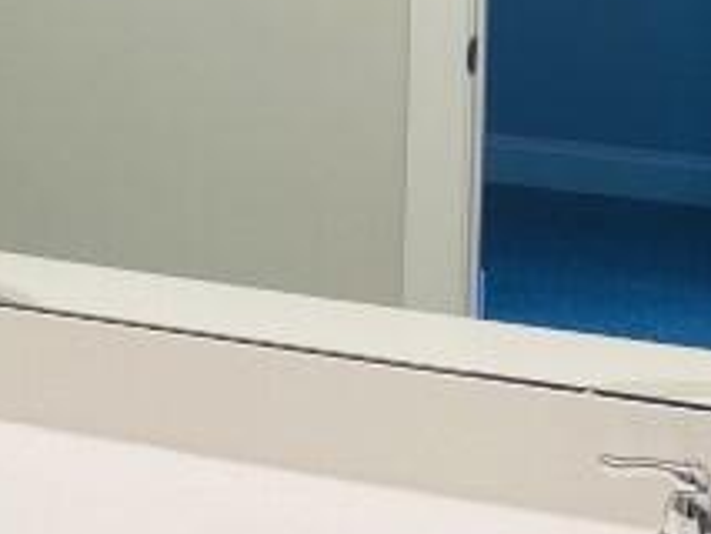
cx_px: -357
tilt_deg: -2.7
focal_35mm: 125
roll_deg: -2.3
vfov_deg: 11.4
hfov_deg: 14.7
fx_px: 2569
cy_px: -267
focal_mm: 4.25
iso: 64
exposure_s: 1/120
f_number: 1.8
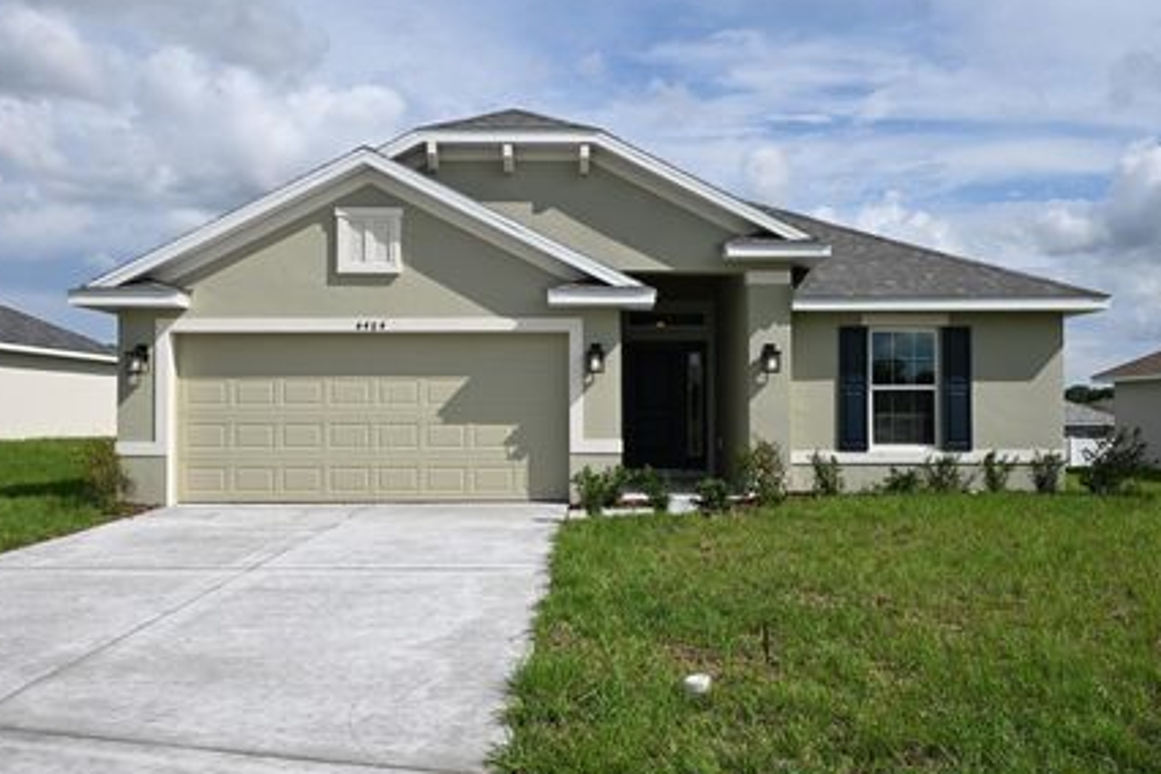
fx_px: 1106
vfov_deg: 38.6
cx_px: 597
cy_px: 394
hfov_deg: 55.4
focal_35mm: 34
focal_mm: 19.5
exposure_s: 1/500
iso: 100
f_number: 8
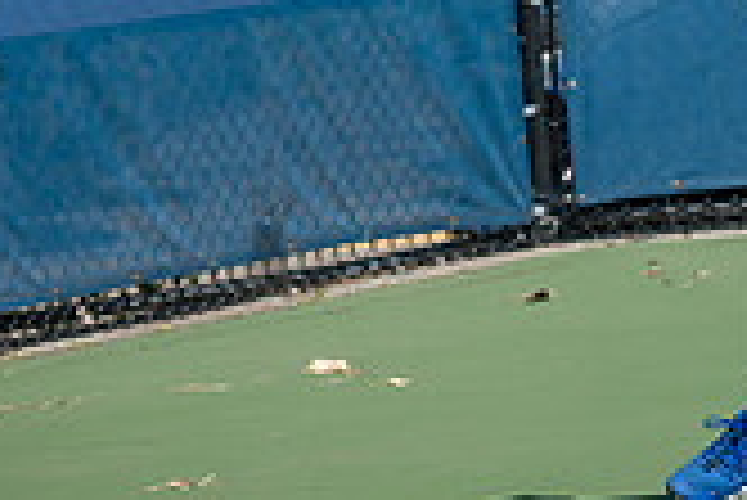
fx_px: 6687
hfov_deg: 6.4
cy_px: 7
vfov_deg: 4.3
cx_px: 846
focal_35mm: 322
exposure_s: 1/1600
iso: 200
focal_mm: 92
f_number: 4.5
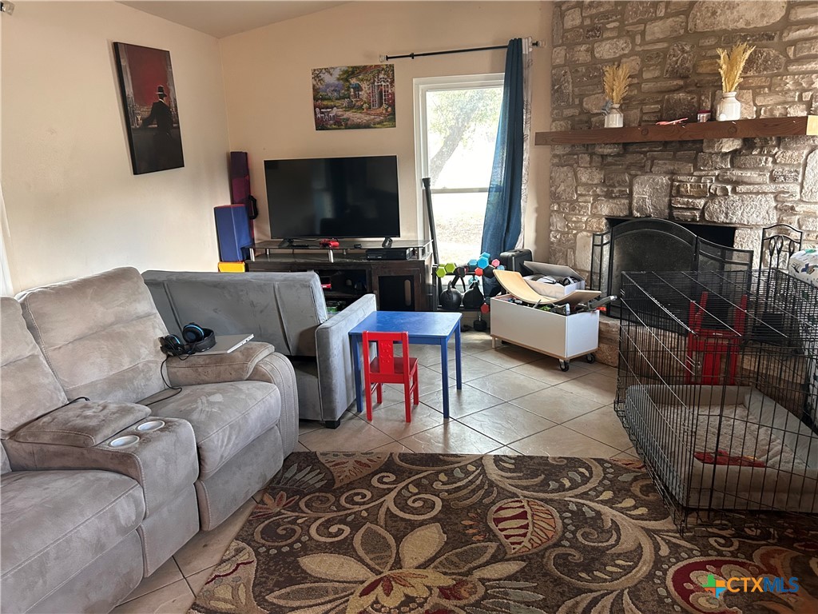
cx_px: 409
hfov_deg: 67.3
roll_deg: +3.0
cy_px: 307
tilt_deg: -12.7
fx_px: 614
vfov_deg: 53.1
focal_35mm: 26
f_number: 1.5
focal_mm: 5.7
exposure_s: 1/60
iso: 320
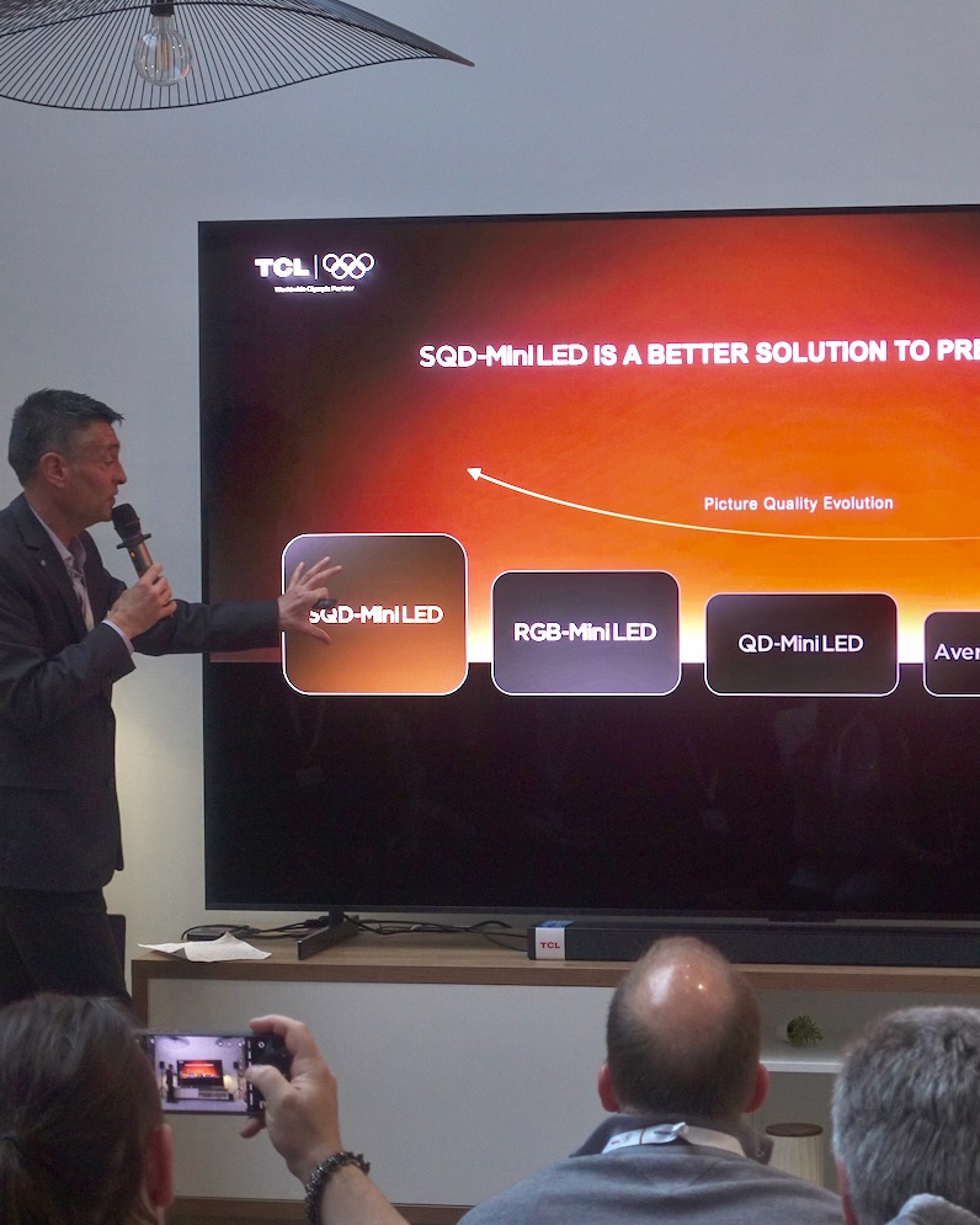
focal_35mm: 99
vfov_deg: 19.4
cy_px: 614
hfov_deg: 15.5
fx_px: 3589
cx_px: 696
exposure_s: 1/100
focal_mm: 25.7
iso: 400
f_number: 4
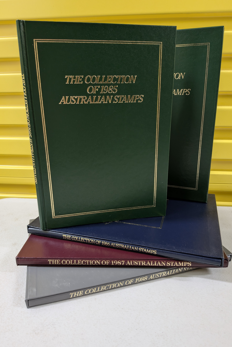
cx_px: 123
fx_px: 242
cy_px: 173
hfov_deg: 51.3
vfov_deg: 71.5
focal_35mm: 25
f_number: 1.7
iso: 316
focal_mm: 4.53
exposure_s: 1/25
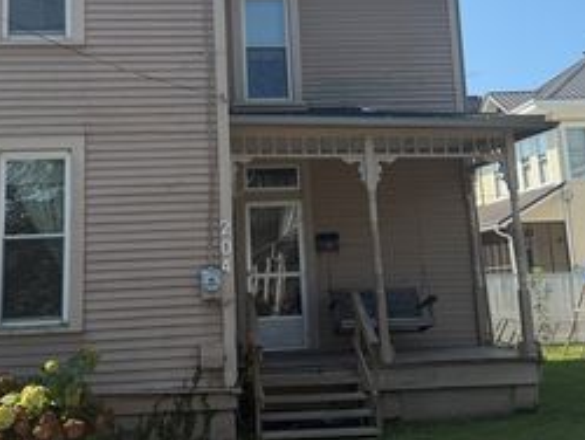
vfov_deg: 30.0
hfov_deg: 39.6
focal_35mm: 48
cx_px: 269
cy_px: 132
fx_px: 812
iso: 80
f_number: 1.78
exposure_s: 1/3145
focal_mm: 6.76
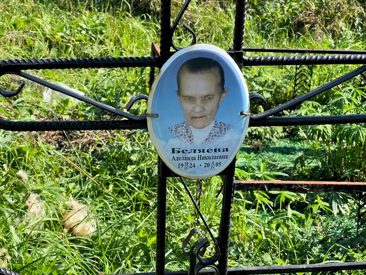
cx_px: 183
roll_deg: -1.4
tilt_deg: -16.8
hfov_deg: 25.3
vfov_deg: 19.1
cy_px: 138
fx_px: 814
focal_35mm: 77
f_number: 2.8
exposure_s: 1/156
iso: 32
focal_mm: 9
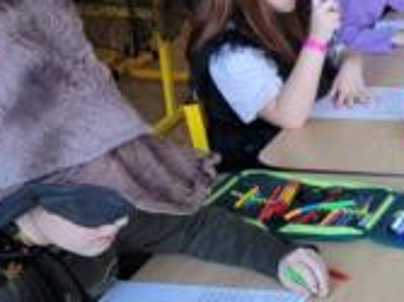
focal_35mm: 78
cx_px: 494
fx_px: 910
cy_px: 175
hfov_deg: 22.9
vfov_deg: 18.9
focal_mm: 5.4
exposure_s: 1/100
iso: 250
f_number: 1.8
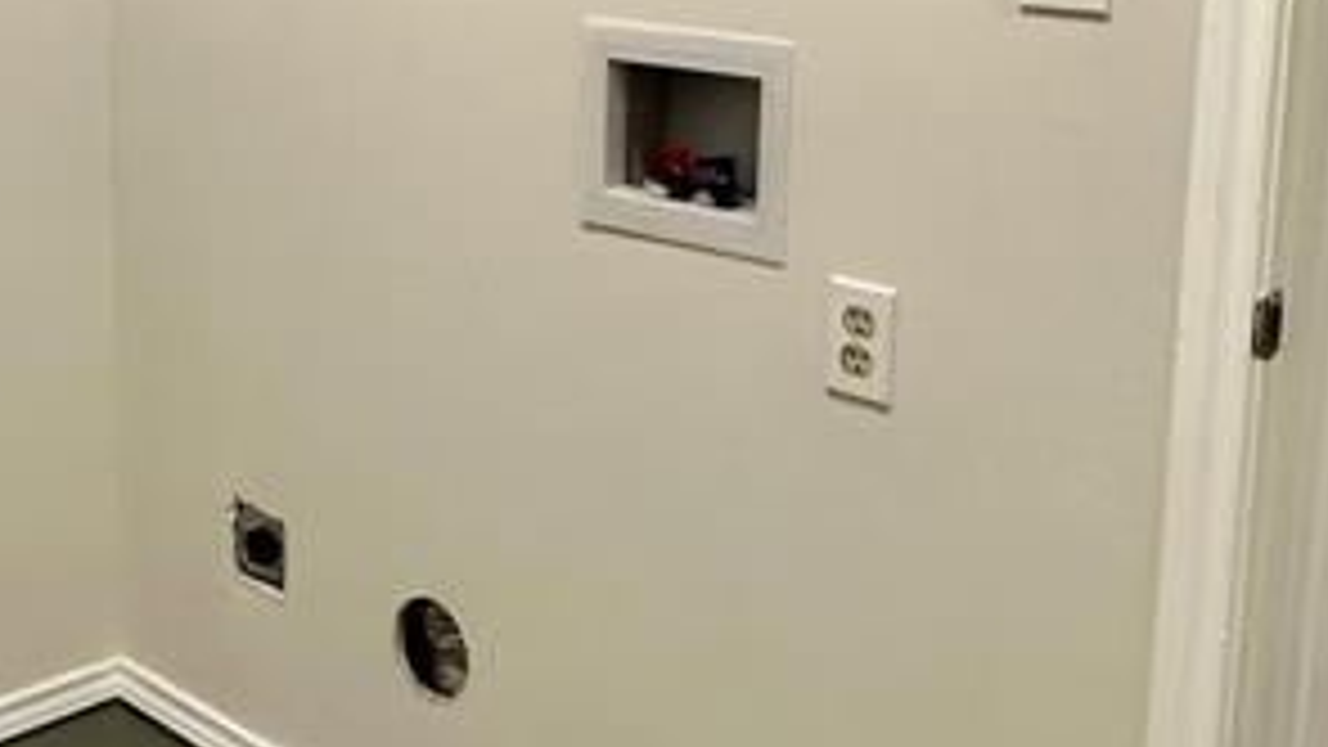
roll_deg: +0.5
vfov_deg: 22.2
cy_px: 112
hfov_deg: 37.9
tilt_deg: -9.4
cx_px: 284
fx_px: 1866
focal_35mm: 53
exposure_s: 1/60
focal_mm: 2.22
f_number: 2.2
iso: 200
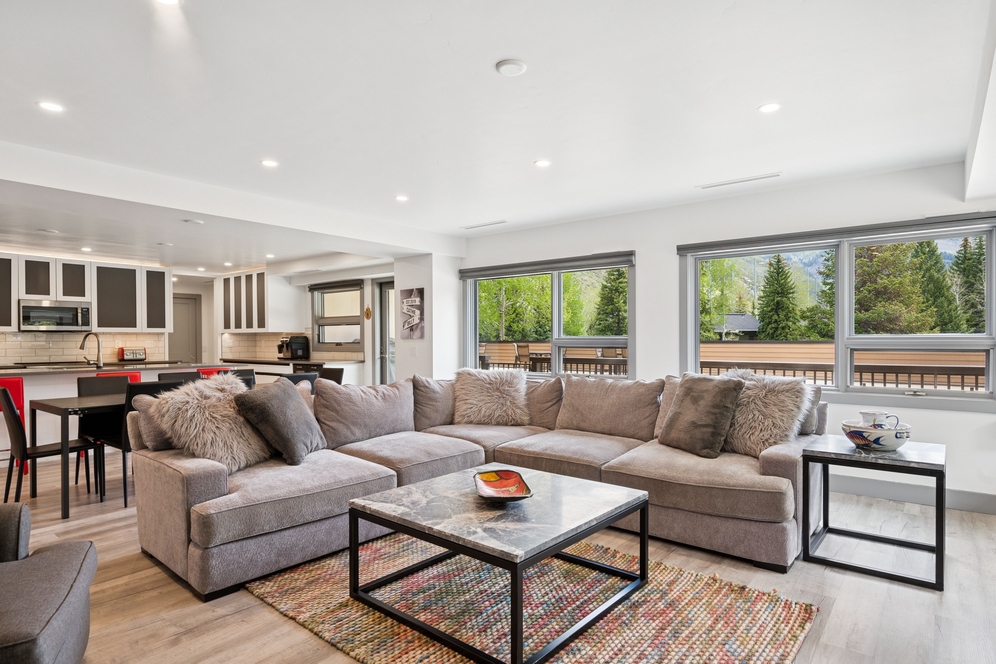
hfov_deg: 85.3
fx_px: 540
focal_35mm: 20
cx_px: 516
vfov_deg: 63.1
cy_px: 346
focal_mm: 18.5
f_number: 9
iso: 400
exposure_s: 1/50
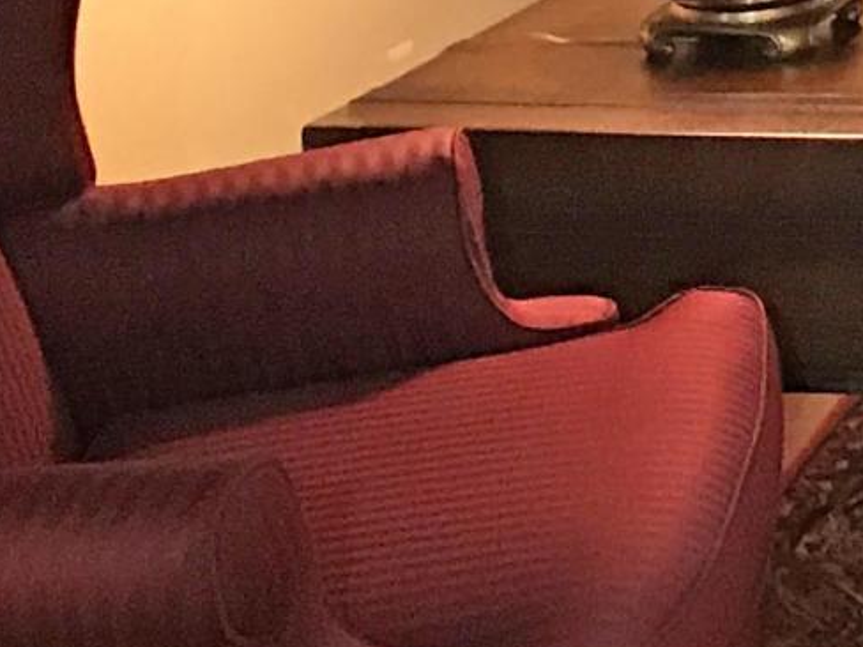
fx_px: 4288
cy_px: -392
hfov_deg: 10.5
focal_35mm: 172
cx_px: 1793
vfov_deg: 8.4
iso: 100
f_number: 1.8
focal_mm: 3.99
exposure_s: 1/9
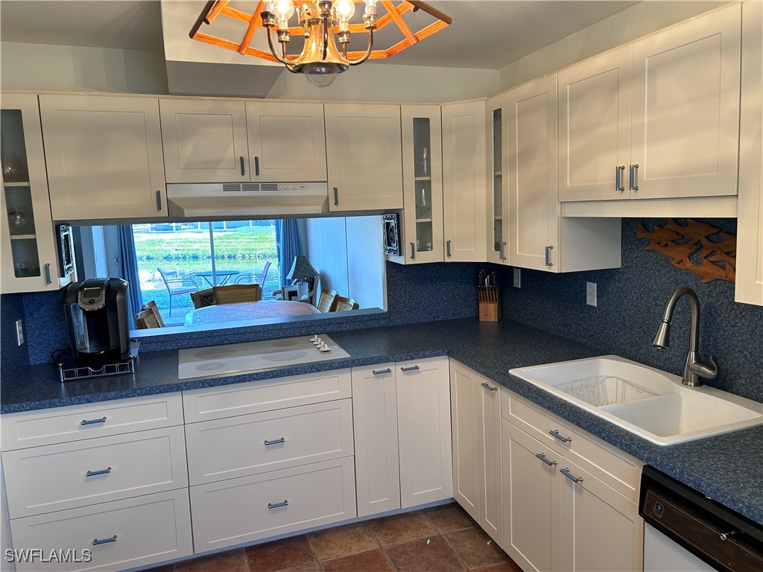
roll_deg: +2.4
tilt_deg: -6.5
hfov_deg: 67.3
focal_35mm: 26
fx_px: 573
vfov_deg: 53.1
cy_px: 286
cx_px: 382
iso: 64
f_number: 1.5
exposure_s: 1/120
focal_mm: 5.7
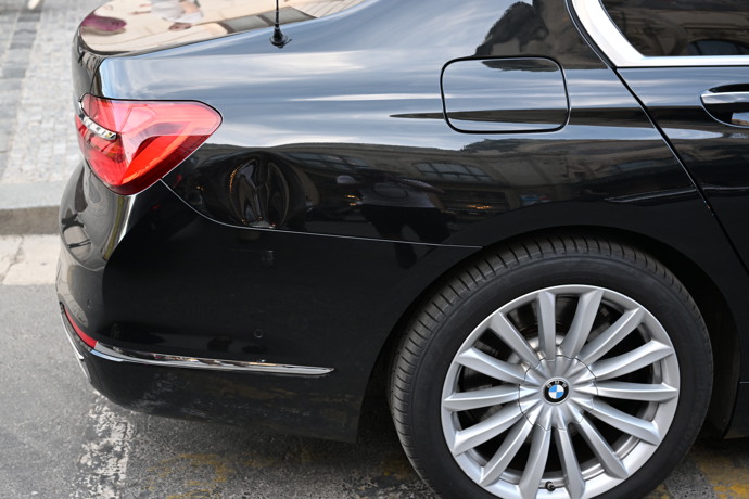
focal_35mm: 46
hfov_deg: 42.7
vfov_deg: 29.2
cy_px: 250
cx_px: 374
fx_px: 957
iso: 800
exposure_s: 1/125
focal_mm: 46
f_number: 5.6
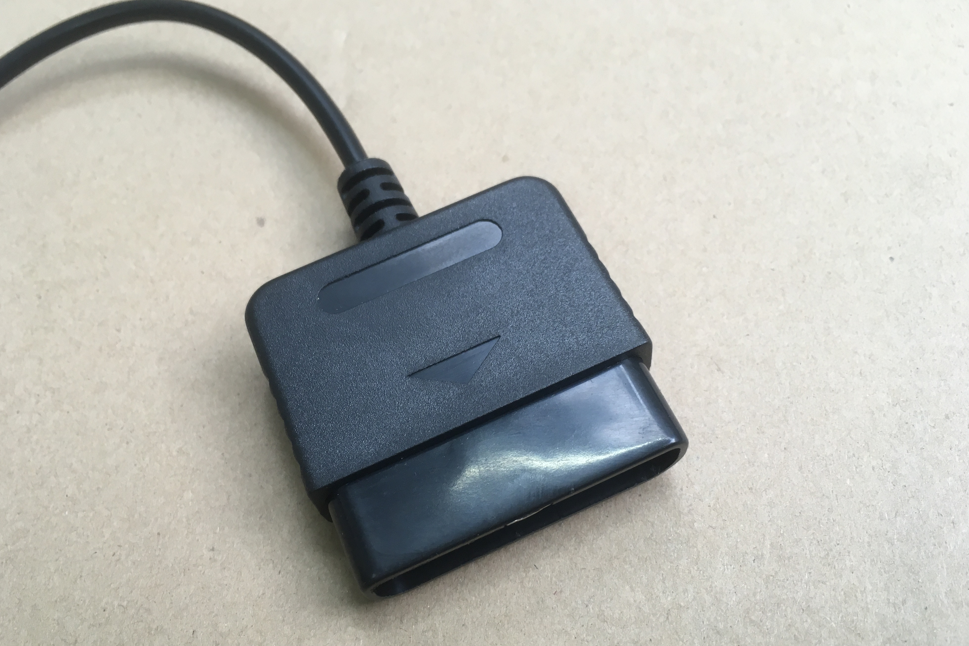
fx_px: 834
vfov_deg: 42.2
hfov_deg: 60.3
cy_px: 366
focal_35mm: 31
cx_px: 478
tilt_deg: -63.5
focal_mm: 4.15
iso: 64
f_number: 2.2
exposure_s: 1/33
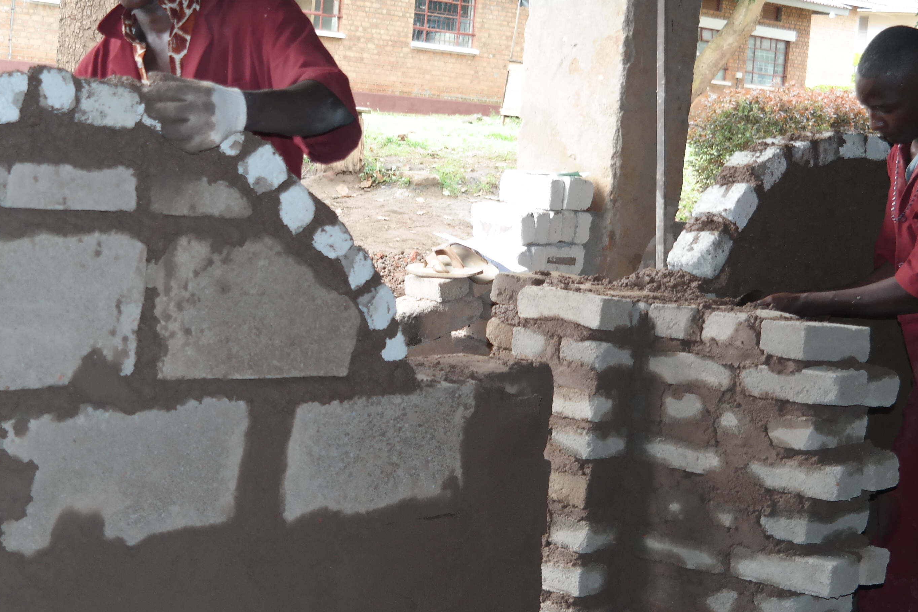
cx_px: 425
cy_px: 272
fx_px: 1938
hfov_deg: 26.6
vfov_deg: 17.9
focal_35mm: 76
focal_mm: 25
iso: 400
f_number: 4
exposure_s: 1/50
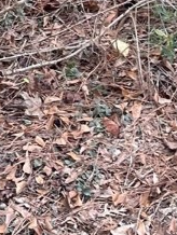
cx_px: 72
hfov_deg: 8.8
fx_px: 1150
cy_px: -332
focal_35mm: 169
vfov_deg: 10.2
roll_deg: +2.6
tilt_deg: -3.5
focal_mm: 6.86
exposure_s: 1/194
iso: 80
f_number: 1.78
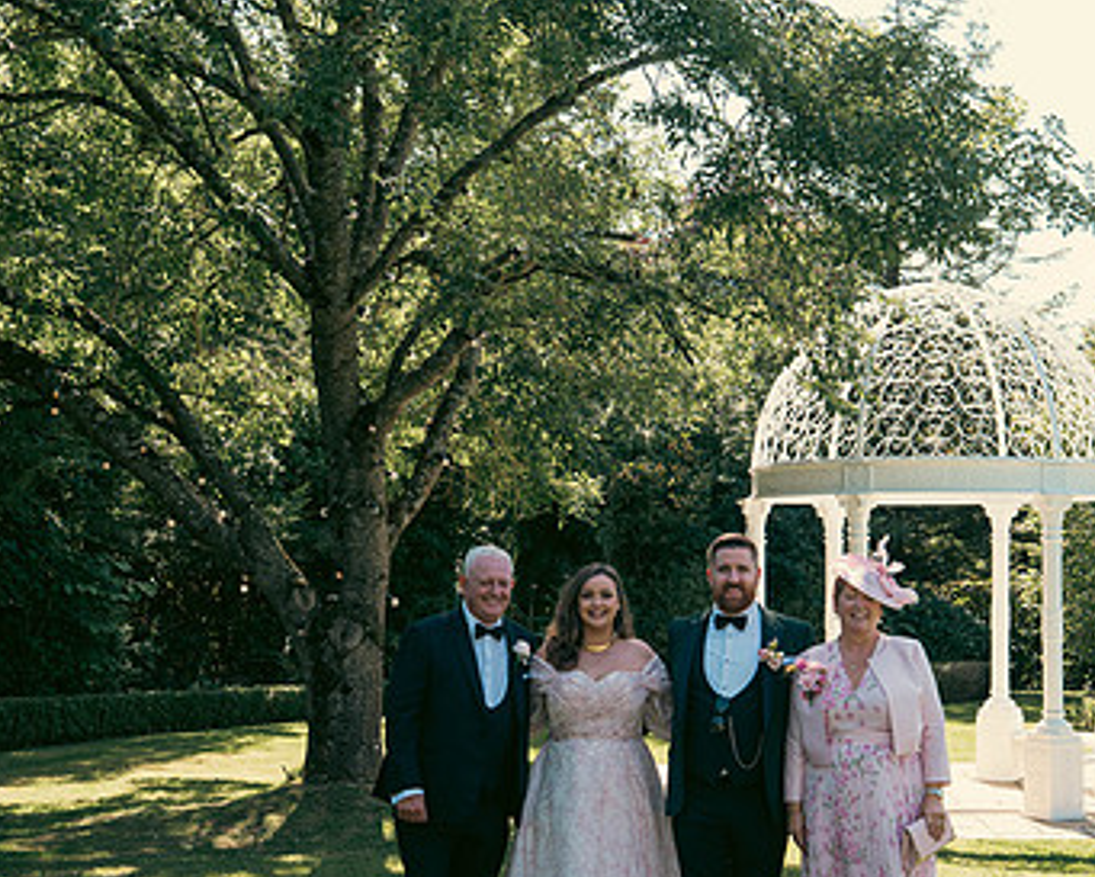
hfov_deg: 28.2
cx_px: 661
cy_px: 615
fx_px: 2172
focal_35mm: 67
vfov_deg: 22.7
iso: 320
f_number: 7.1
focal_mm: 42
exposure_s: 1/250
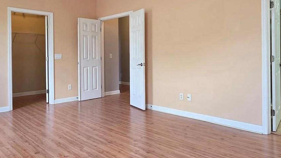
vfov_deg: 42.1
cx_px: 148
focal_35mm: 27
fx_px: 201
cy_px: 49
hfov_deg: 69.8
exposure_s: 1/60.2
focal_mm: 2.2
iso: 160
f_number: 2.2
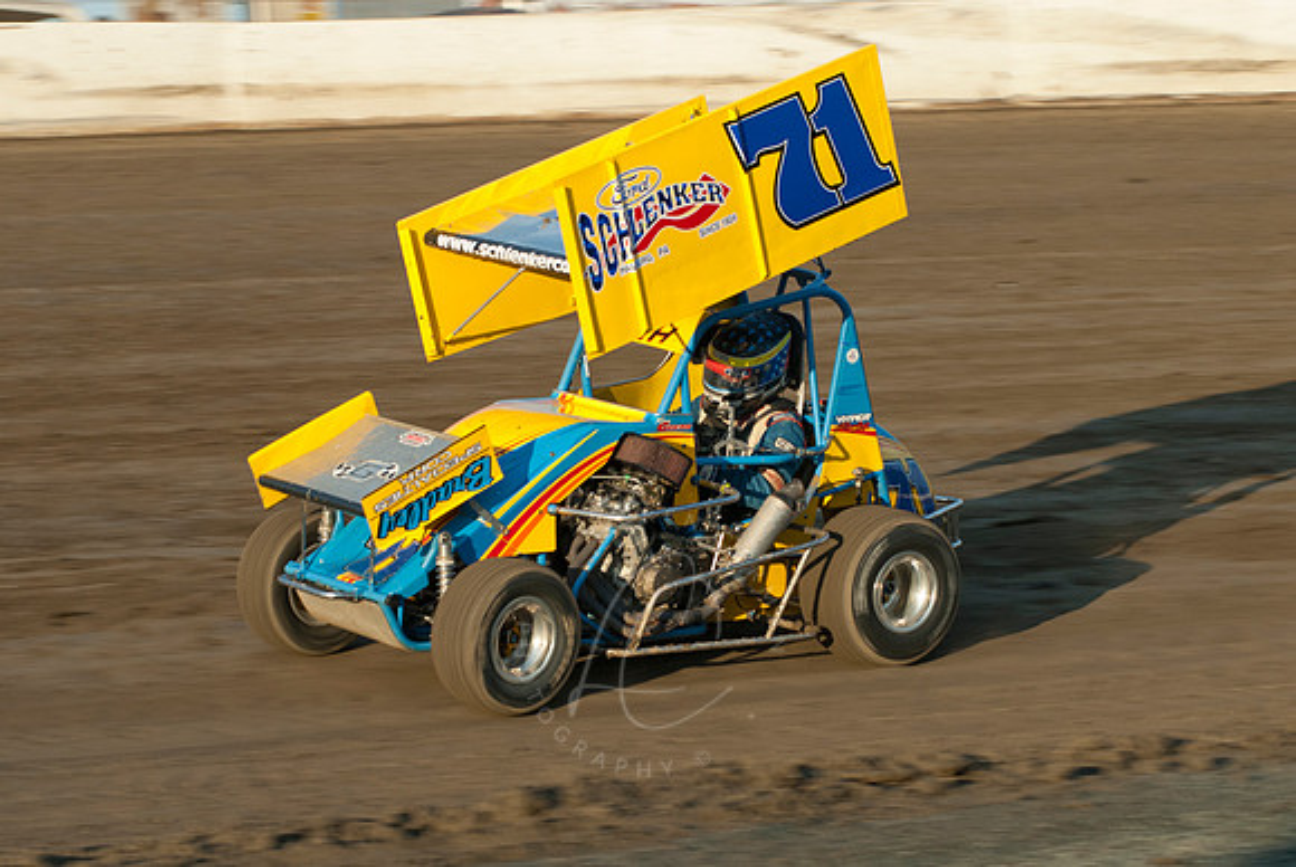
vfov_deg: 11.4
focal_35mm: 120
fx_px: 4324
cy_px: 434
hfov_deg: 17.0
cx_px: 648
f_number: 7.1
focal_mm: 80
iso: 400
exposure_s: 1/400
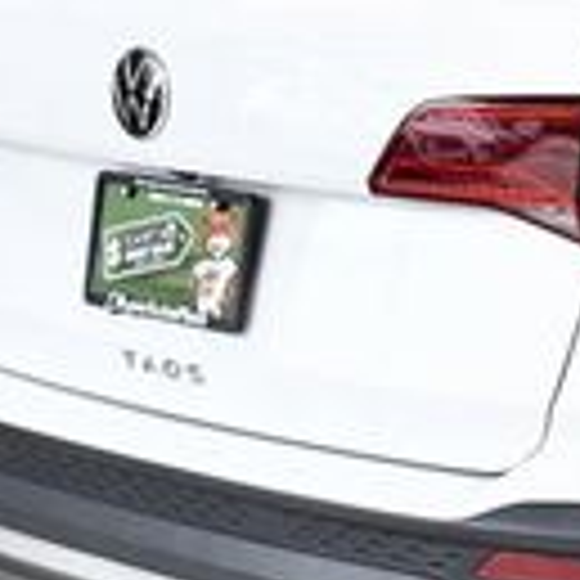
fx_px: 3109
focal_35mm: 164
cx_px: 1075
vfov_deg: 10.6
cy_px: 160
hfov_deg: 10.0
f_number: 5.6
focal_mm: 26
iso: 2000
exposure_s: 1/500
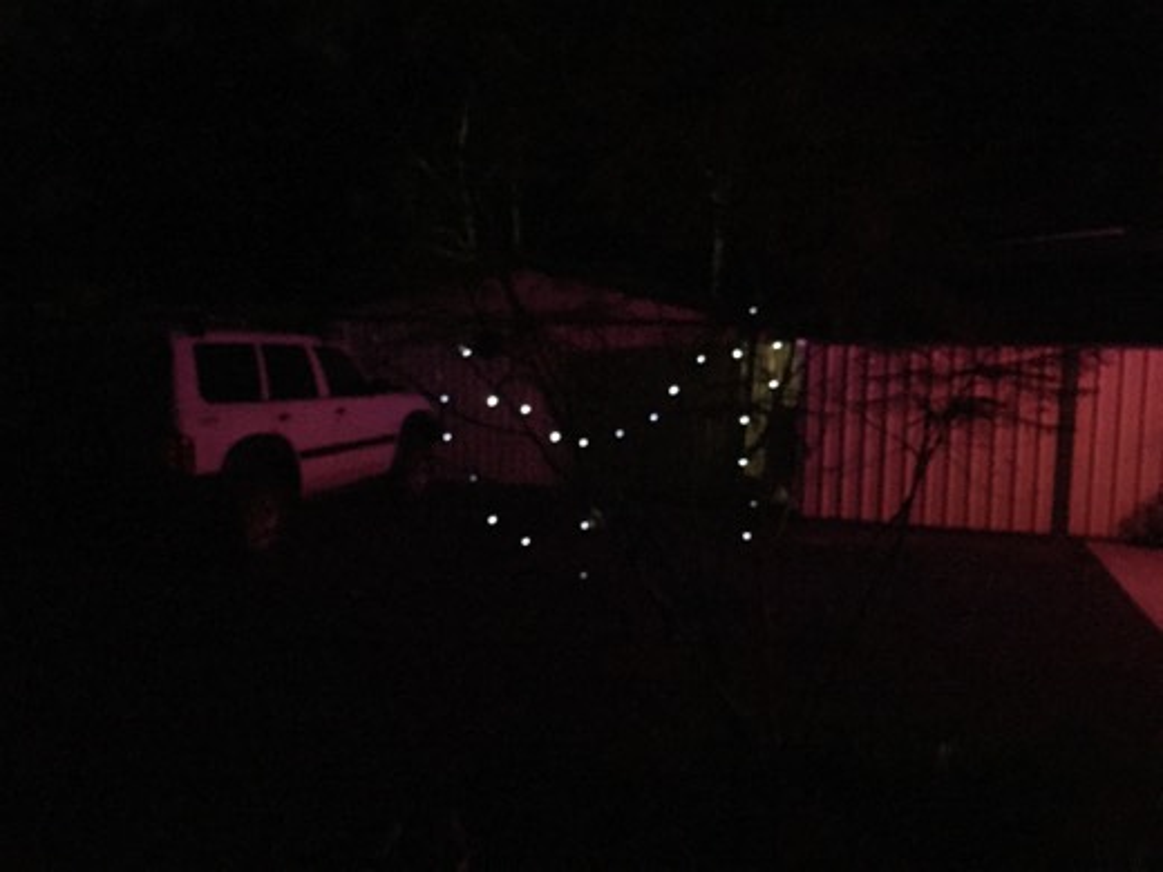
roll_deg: -1.2
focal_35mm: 29
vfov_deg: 48.2
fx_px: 974
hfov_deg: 61.7
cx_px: 582
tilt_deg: -6.2
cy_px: 436
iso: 2000
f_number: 2.2
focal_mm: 4.15
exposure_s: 1/15
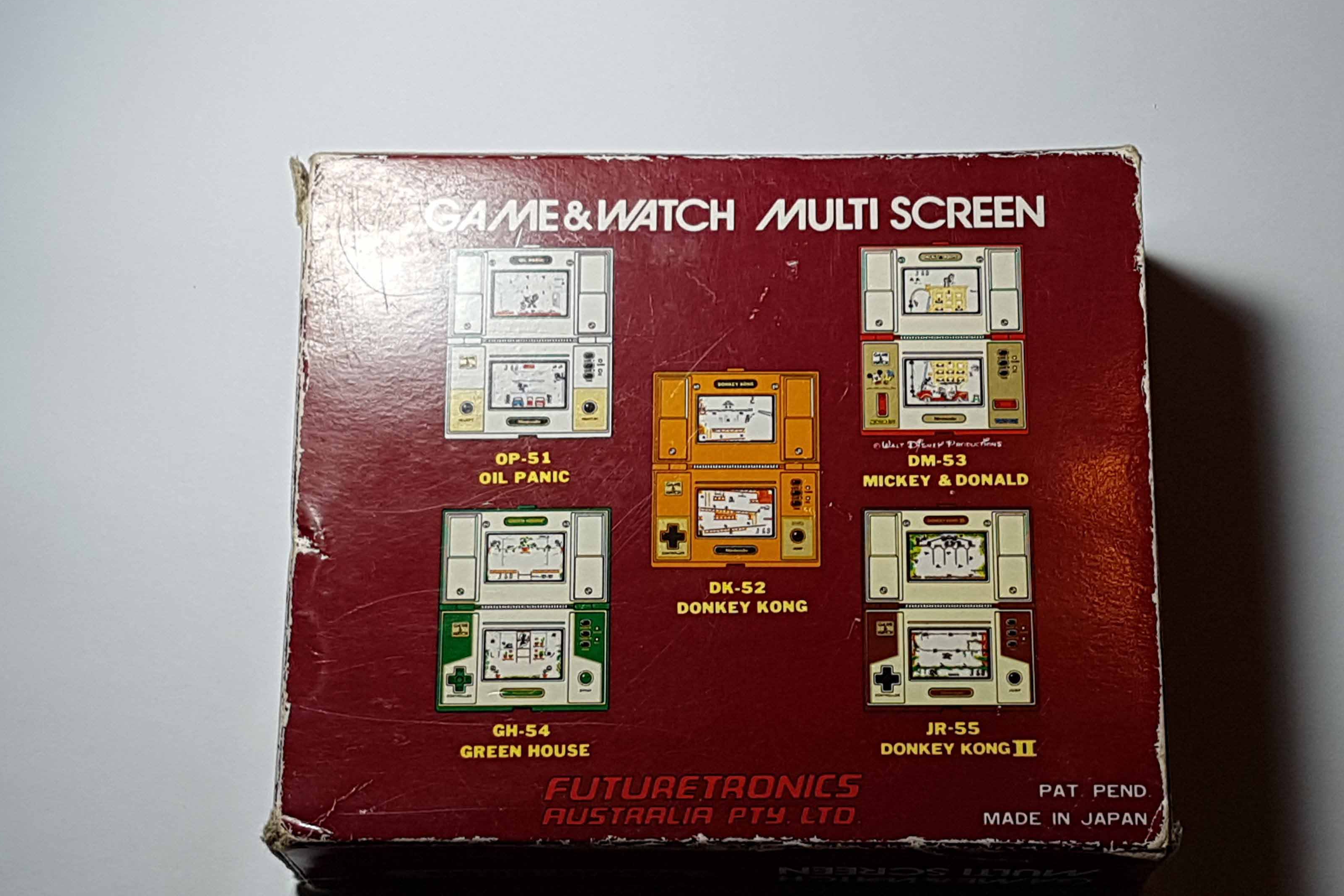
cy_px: 494
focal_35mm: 34
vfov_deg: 38.8
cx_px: 748
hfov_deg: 55.7
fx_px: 1269
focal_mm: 4.2
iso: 50
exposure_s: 1/235
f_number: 1.7
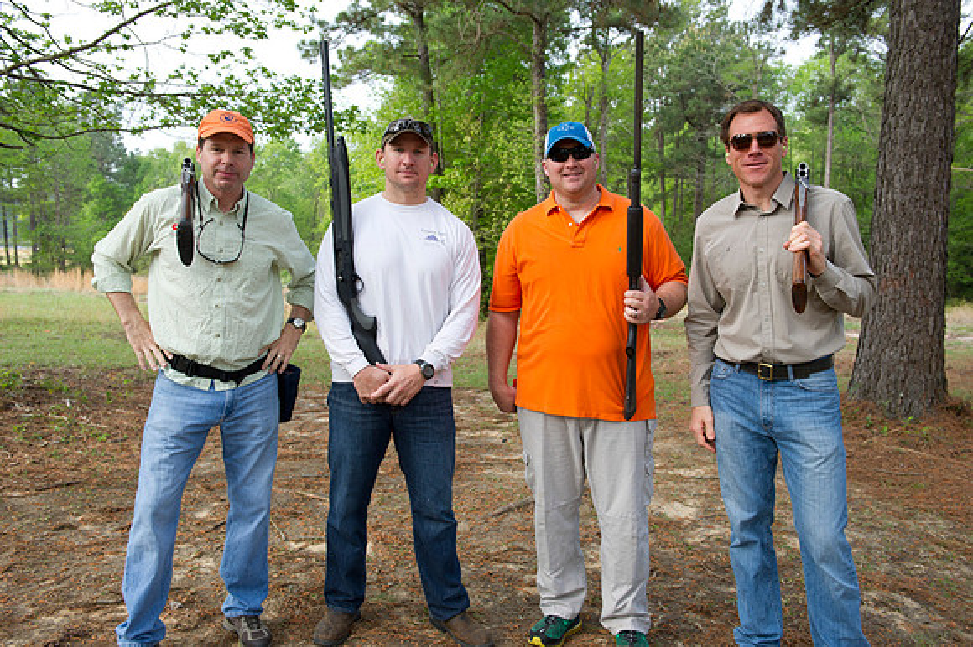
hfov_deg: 58.7
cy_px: 324
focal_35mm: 32
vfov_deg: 41.1
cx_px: 486
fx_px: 864
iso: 320
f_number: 5.6
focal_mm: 32
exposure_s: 1/250
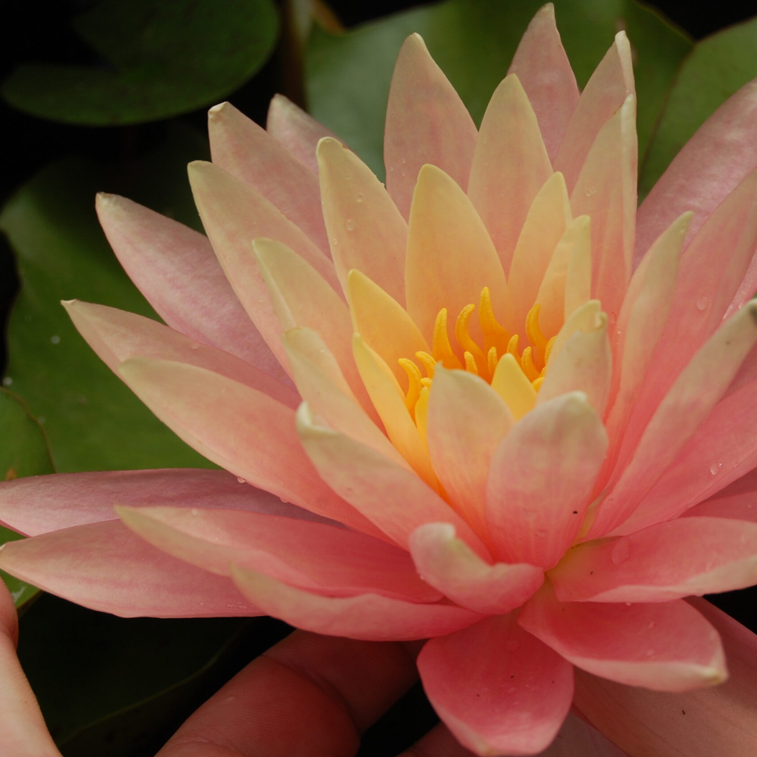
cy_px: 379
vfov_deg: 16.5
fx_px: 2614
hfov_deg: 16.4
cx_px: 518
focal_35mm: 106
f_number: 9
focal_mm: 55
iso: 200
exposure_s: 1/320
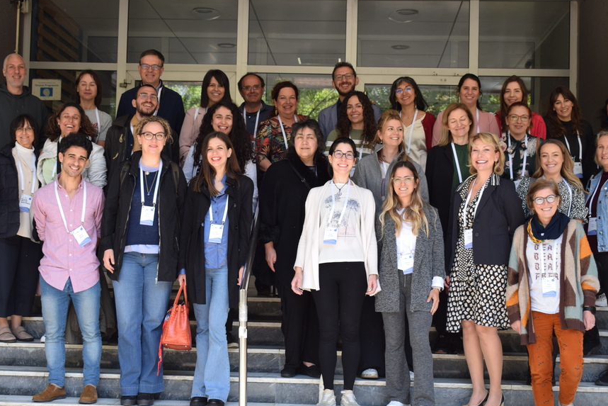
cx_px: 301
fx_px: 1057
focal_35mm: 63
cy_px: 210
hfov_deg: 32.1
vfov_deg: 21.7
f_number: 6.3
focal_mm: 35
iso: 400
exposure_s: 1/160
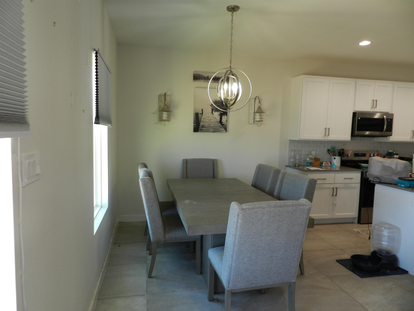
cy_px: 156
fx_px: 275
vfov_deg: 58.9
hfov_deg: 73.9
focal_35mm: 23
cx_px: 207
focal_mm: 4
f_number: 3.4
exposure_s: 1/50
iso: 160
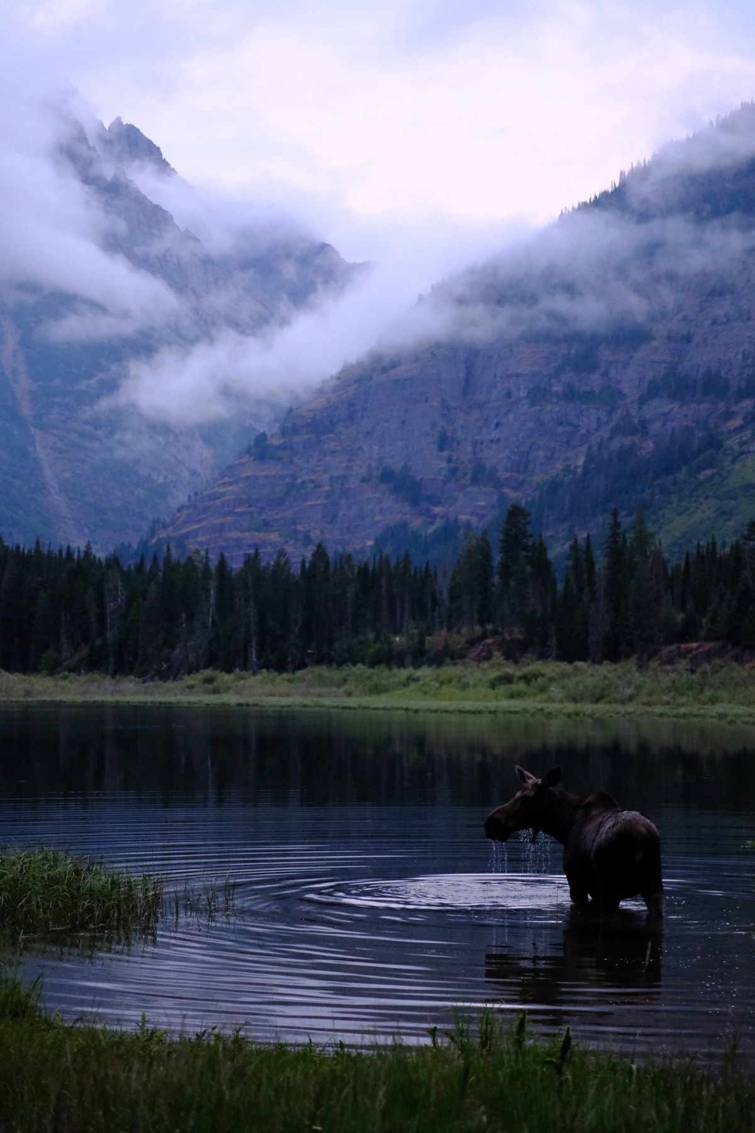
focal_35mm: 75
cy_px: 566
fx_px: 2359
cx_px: 378
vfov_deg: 27.0
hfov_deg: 18.2
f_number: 2.8
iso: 6400
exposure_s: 1/320
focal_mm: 50
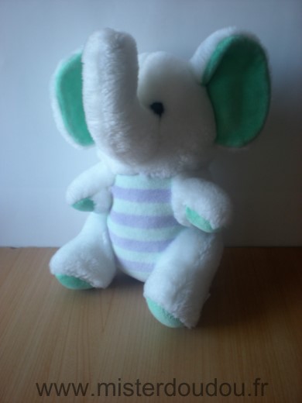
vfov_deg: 49.0
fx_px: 442
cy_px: 202
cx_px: 151
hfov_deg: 37.7
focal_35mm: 38
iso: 64
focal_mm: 6.3
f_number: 3.1
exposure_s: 1/23.3
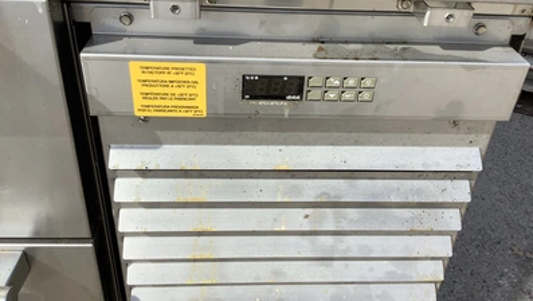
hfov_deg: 58.0
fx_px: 481
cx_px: 266
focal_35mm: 34
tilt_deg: -33.9
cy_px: 140
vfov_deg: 34.7
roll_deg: -3.8
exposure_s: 1/849
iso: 25
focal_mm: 3.3
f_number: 2.4
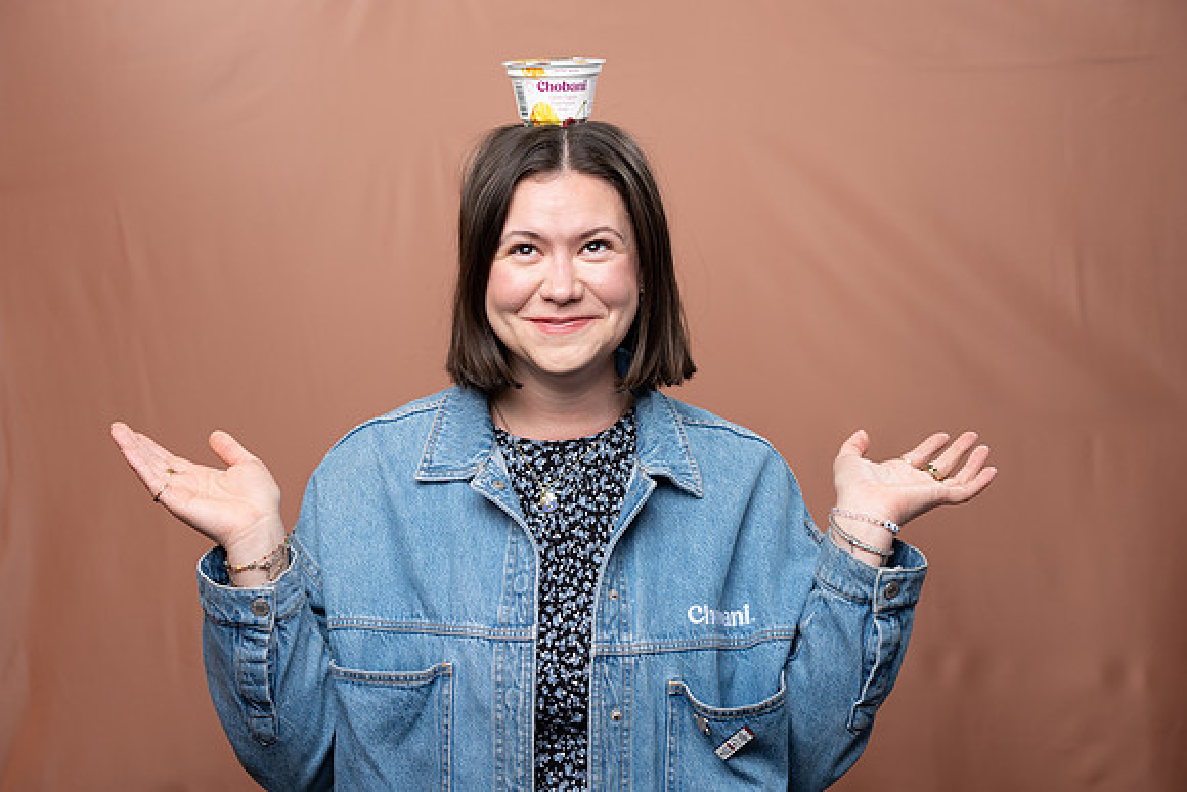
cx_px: 594
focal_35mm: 57
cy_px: 396
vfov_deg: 23.8
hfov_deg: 35.0
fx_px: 1880
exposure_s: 1/160
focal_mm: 57
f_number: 4
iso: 320
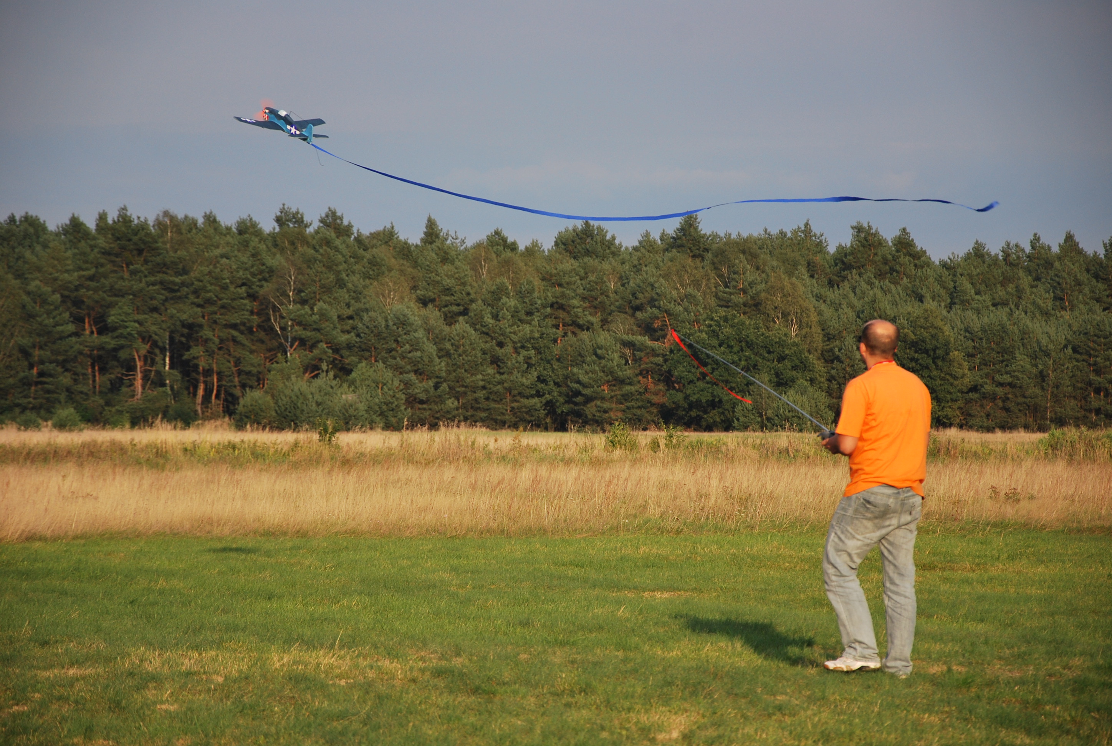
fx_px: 4875
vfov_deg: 8.8
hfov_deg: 13.0
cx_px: 556
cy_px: 373
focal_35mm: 158
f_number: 5.6
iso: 200
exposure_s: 1/500
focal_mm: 105
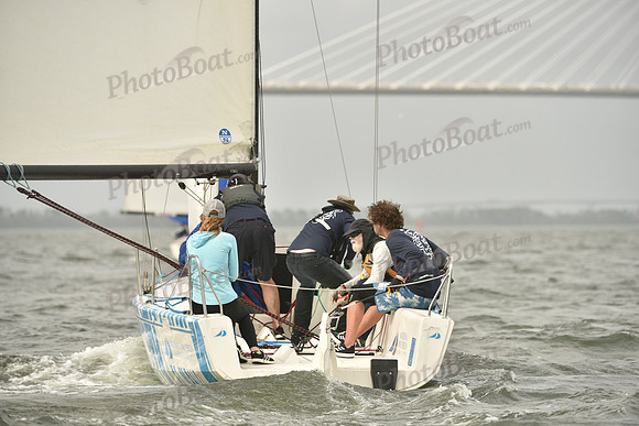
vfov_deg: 4.7
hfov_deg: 7.1
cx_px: 320
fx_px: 5148
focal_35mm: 290
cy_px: 213
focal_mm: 290
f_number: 5.6
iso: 320
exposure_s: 1/1250
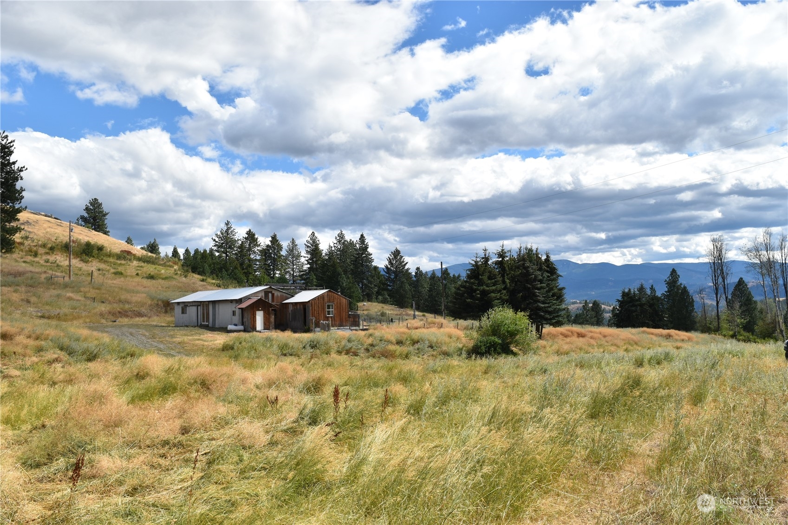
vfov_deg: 43.6
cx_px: 394
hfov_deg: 61.9
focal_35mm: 30
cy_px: 262
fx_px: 657
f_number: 11
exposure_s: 1/500
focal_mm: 20
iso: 200
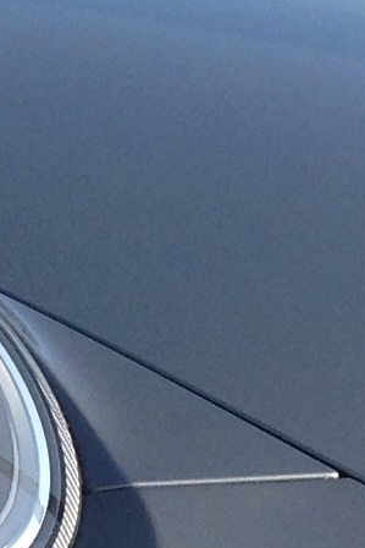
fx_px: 3799
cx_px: 29
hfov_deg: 5.5
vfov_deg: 8.2
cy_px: 390
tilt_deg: -4.4
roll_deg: +0.1
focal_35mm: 250
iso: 50
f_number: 2.4
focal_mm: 4.12
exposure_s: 1/834
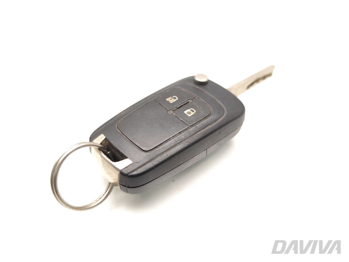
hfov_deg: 63.4
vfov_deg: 49.7
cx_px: 174
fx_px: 282
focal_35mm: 28
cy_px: 131
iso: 500
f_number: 1.65
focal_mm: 6.19
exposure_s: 1/400
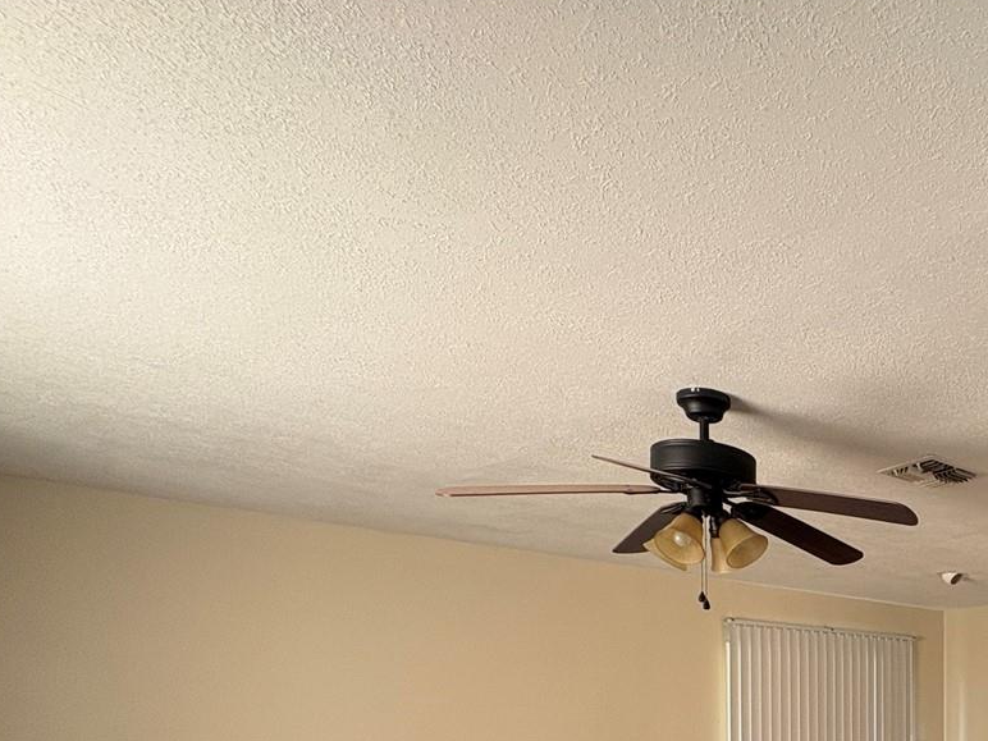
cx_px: 1008
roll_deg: +0.5
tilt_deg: -1.3
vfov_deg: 41.4
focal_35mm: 29
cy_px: 754
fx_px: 828
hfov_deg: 49.2
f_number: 2.2
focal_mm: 2.22
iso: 125
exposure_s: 1/99
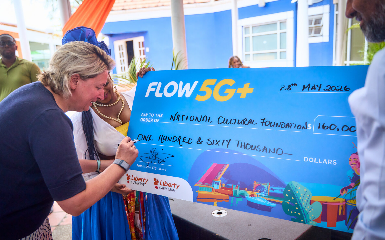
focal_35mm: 29
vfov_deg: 43.1
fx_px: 304
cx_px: 192
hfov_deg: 64.6
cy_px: 128
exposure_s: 1/640
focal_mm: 28
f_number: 2.8
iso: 500
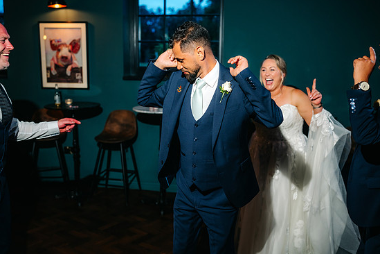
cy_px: 124
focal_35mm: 37
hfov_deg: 51.9
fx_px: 391
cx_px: 194
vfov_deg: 35.9
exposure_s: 1/200
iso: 400
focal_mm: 35
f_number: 2.2
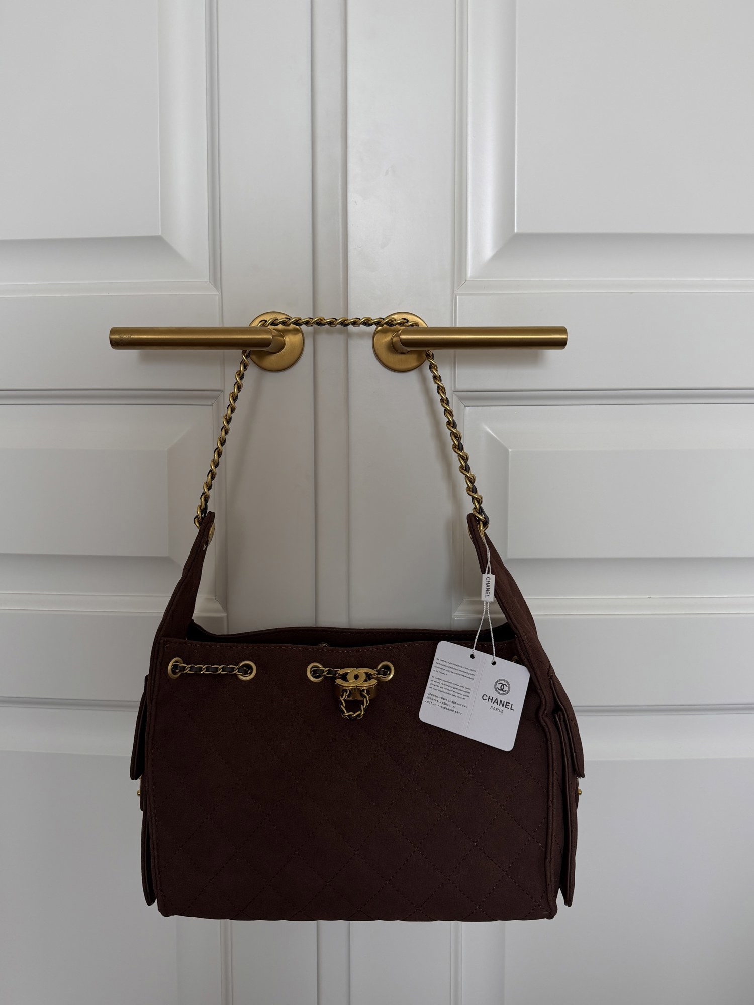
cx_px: 377
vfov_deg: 71.6
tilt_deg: -8.7
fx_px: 697
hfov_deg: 56.8
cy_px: 502
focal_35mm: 24
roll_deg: +1.1
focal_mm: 6.76
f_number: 1.78
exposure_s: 1/121
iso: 160
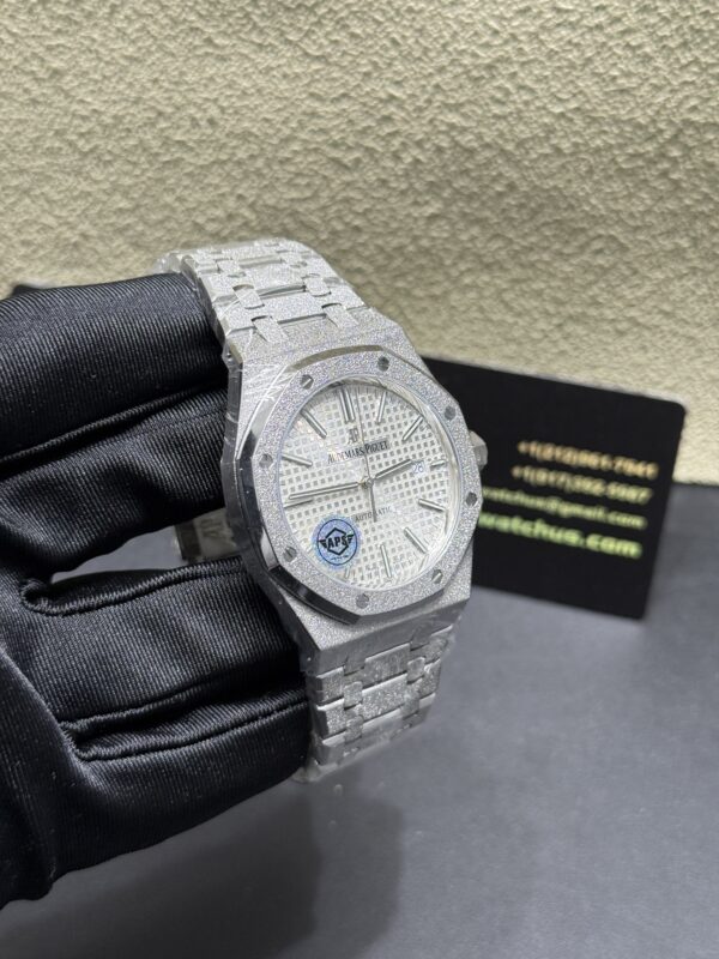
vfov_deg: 39.7
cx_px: 360
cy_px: 480
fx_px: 1329
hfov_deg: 30.3
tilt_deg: -43.5
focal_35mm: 48
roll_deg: -0.1
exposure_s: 1/100
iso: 125
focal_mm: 6.76
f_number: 1.78
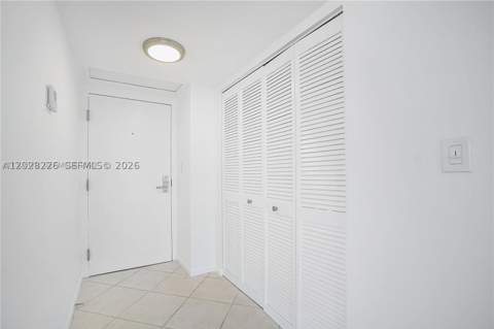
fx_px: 206
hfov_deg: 100.4
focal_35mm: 15
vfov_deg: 77.2
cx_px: 247
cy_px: 164
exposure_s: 1/15
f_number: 8
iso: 100
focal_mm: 10
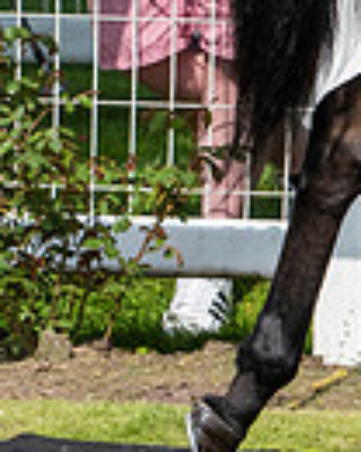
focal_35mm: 1255
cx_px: 996
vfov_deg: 1.5
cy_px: -85
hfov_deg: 1.2
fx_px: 16761
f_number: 7.1
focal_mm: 200
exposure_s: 1/1600
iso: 500
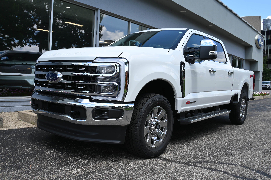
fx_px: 344
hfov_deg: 43.0
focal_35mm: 46
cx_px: 136
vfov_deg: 29.4
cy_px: 90
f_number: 6.3
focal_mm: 30.5
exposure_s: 1/320
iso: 100
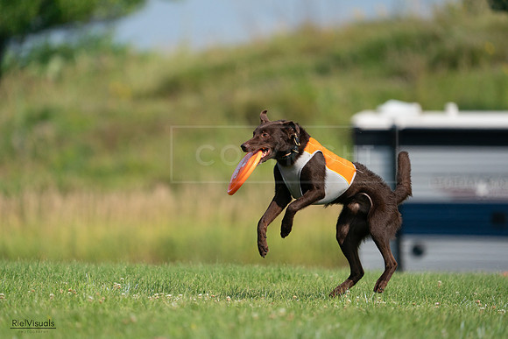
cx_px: 254
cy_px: 170
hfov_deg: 3.4
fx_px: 8468
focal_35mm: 600
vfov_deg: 2.3
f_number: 6.3
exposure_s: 1/4000
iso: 1000
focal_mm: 600
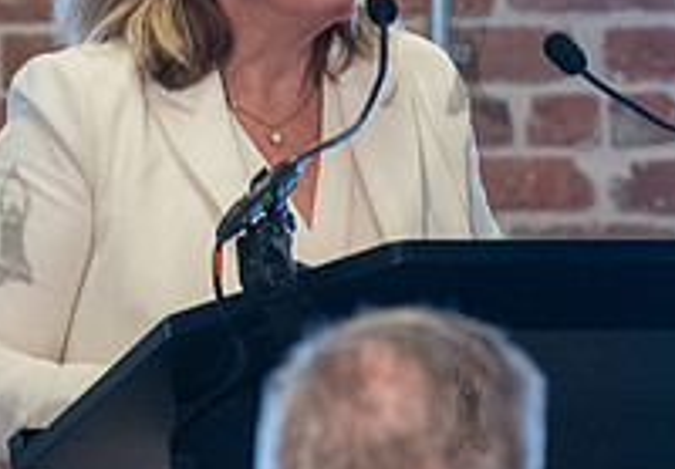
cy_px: 17
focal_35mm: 680
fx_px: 12918
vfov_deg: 2.1
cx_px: 324
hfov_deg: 3.0
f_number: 5.6
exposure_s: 1/200
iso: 2500
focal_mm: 200
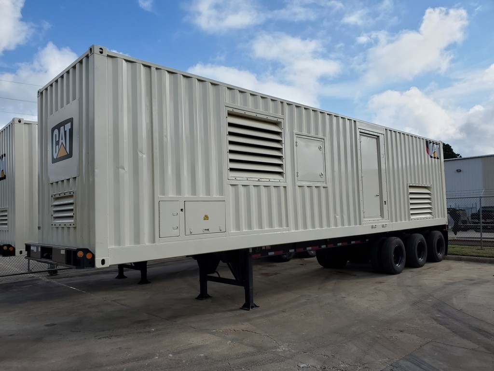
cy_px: 186
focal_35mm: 26
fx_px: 371
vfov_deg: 53.1
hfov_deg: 67.3
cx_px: 247
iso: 50
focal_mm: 4.3
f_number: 2.4
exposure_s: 1/1702
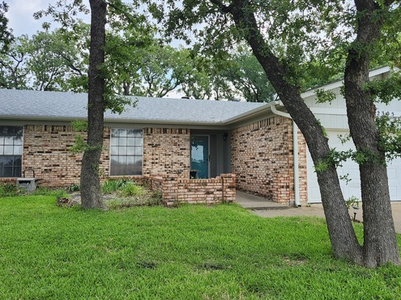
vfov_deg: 45.3
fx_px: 359
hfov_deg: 58.3
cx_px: 212
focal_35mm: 31
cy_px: 133
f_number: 1.8
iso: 25
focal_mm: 5.54
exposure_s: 1/542
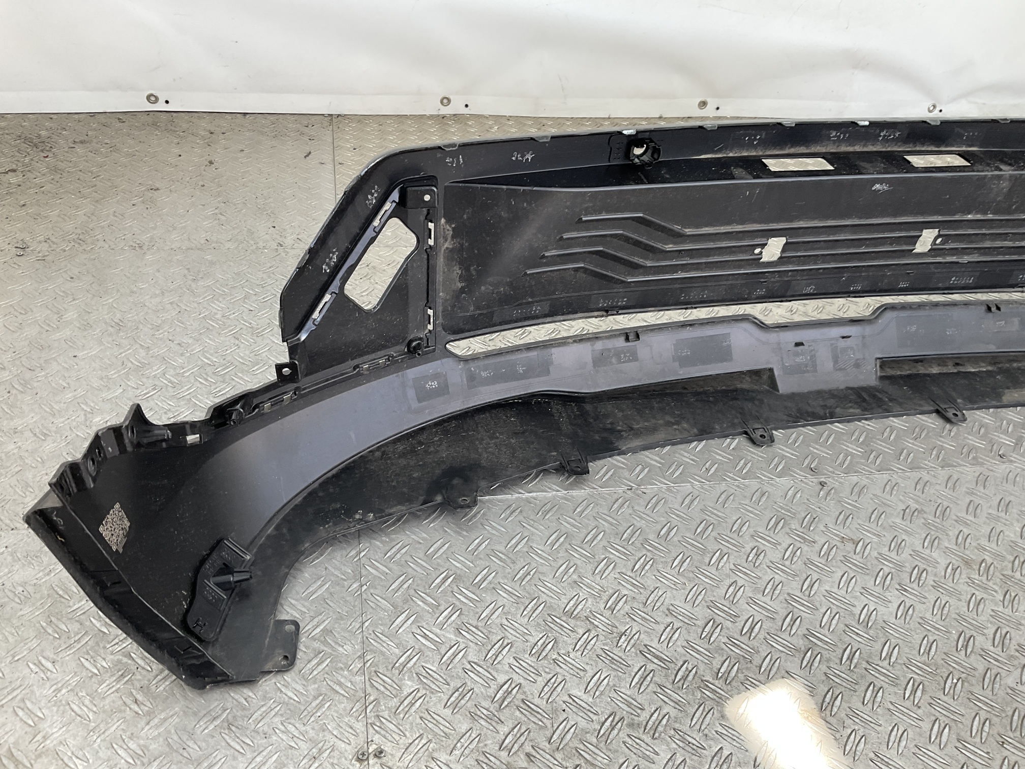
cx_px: 512
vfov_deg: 48.2
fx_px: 859
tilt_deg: -37.6
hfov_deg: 61.7
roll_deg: -10.5
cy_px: 384
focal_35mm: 29
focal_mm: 3
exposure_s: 1/120
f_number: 1.8
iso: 32
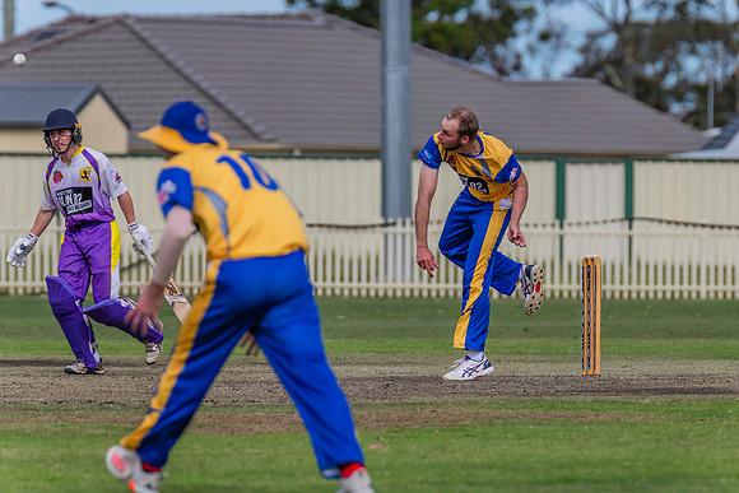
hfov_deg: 4.0
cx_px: 383
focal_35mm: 518
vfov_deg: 2.7
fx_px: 10640
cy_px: 238
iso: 800
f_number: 7.1
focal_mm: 500
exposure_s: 1/2500
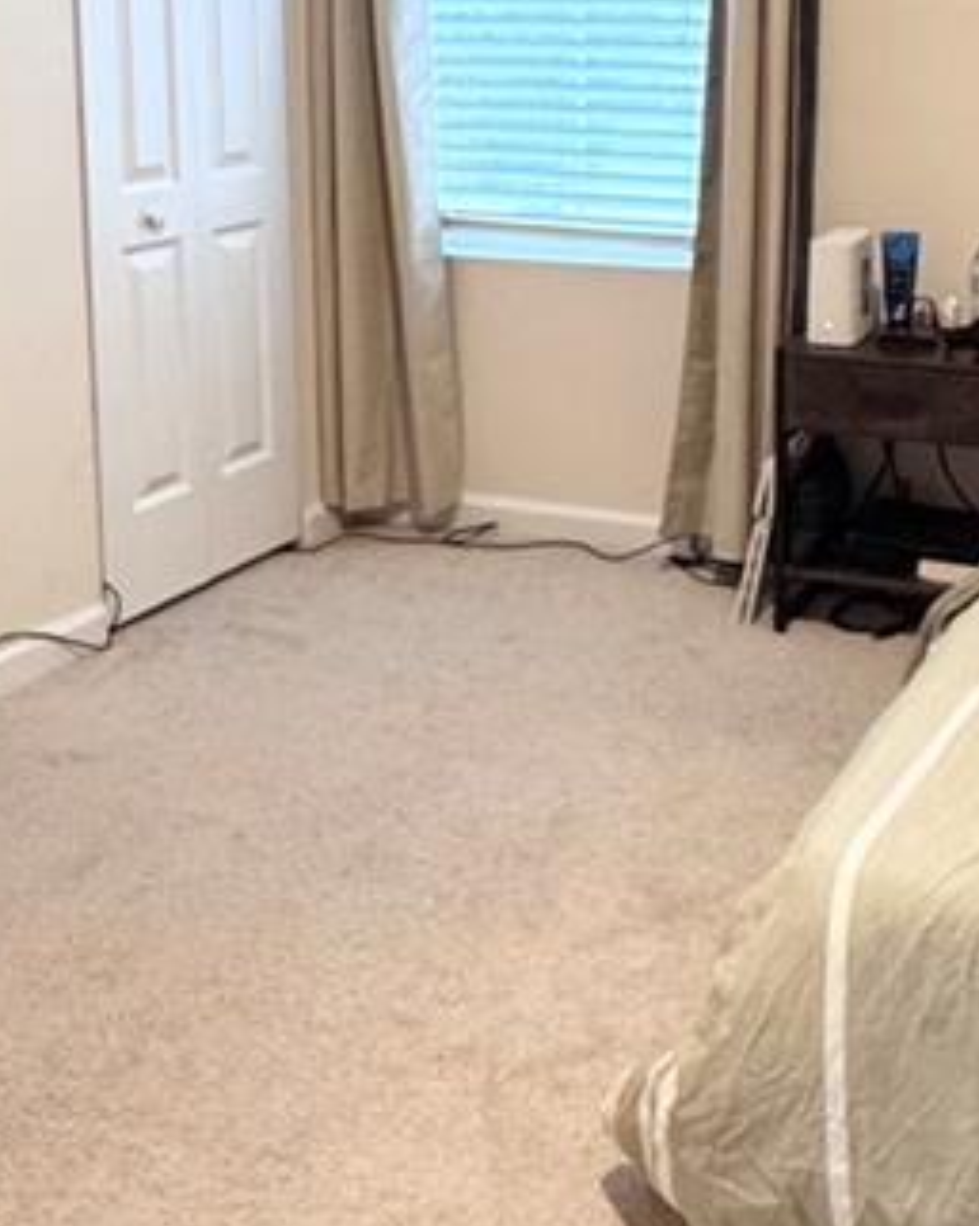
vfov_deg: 35.2
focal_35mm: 51
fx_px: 1850
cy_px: 198
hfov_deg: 29.1
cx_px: 750
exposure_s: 1/60
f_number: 2.2
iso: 320
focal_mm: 2.22
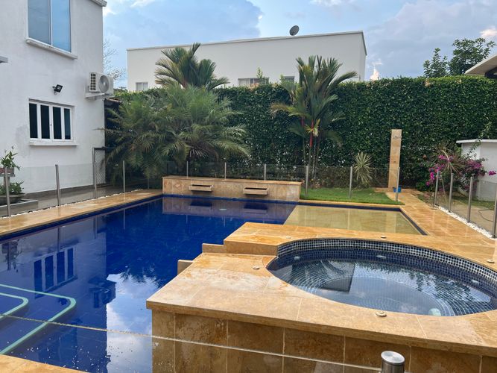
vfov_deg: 53.0
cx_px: 248
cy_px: 186
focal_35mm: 26
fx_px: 373
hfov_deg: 67.3
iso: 40
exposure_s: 1/120
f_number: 1.5
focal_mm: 5.7
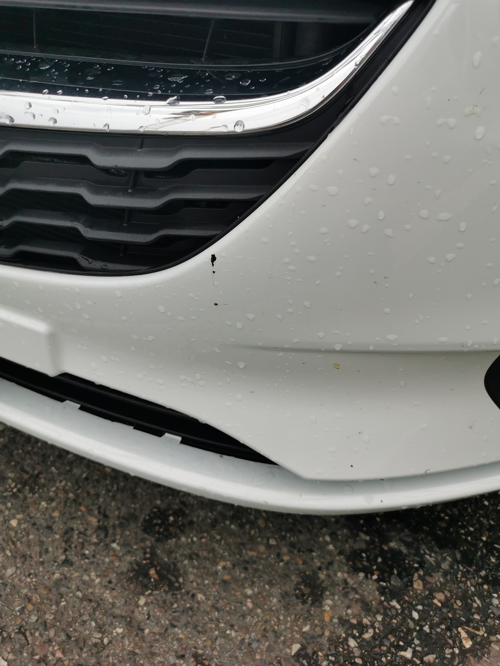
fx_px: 520
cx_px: 250
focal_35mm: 27
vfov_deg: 65.3
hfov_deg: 51.4
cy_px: 333
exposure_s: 1/100
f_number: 1.8
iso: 64
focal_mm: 5.58
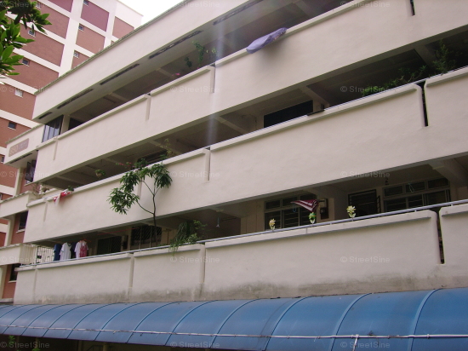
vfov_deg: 40.7
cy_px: 176
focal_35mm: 35
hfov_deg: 52.6
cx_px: 234
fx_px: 473
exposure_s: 1/229
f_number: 5.8
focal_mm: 5.95
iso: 50
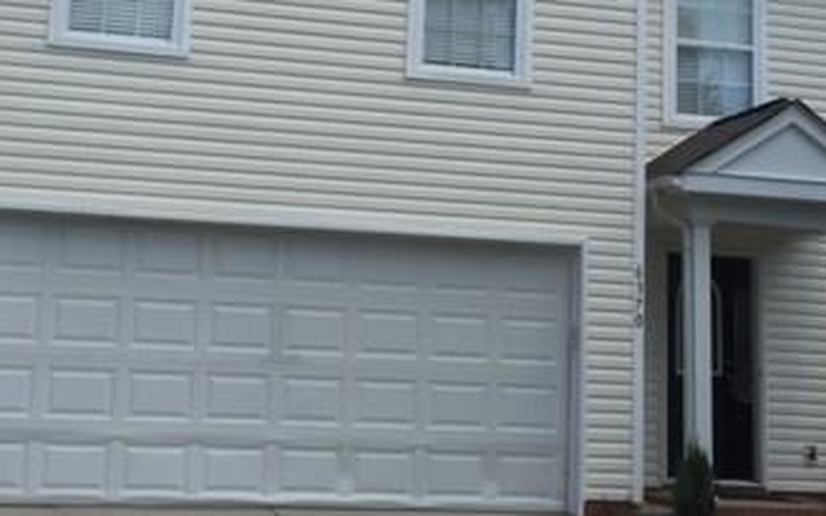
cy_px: 118
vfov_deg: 21.4
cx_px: 355
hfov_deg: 34.0
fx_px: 1351
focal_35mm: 60
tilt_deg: +10.8
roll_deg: -3.1
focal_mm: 4.15
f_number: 2.2
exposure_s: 1/2198
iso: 32
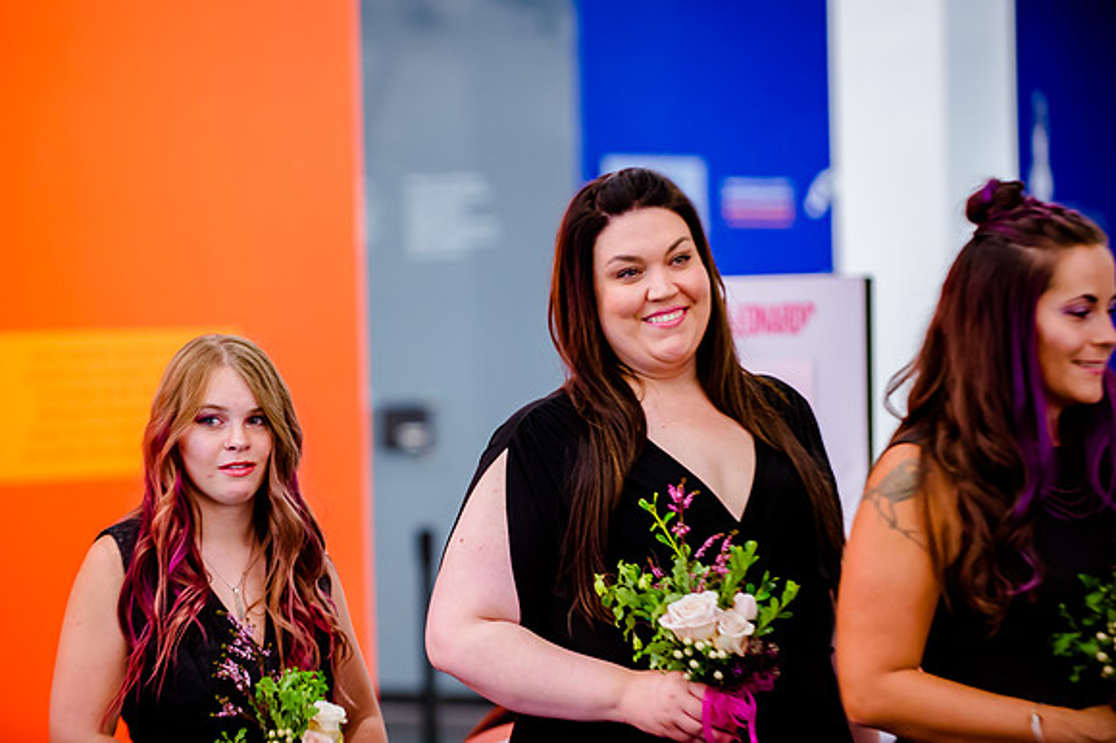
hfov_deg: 12.7
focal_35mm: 161
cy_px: 346
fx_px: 5002
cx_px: 517
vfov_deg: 8.5
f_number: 2.8
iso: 2500
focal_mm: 150
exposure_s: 1/60
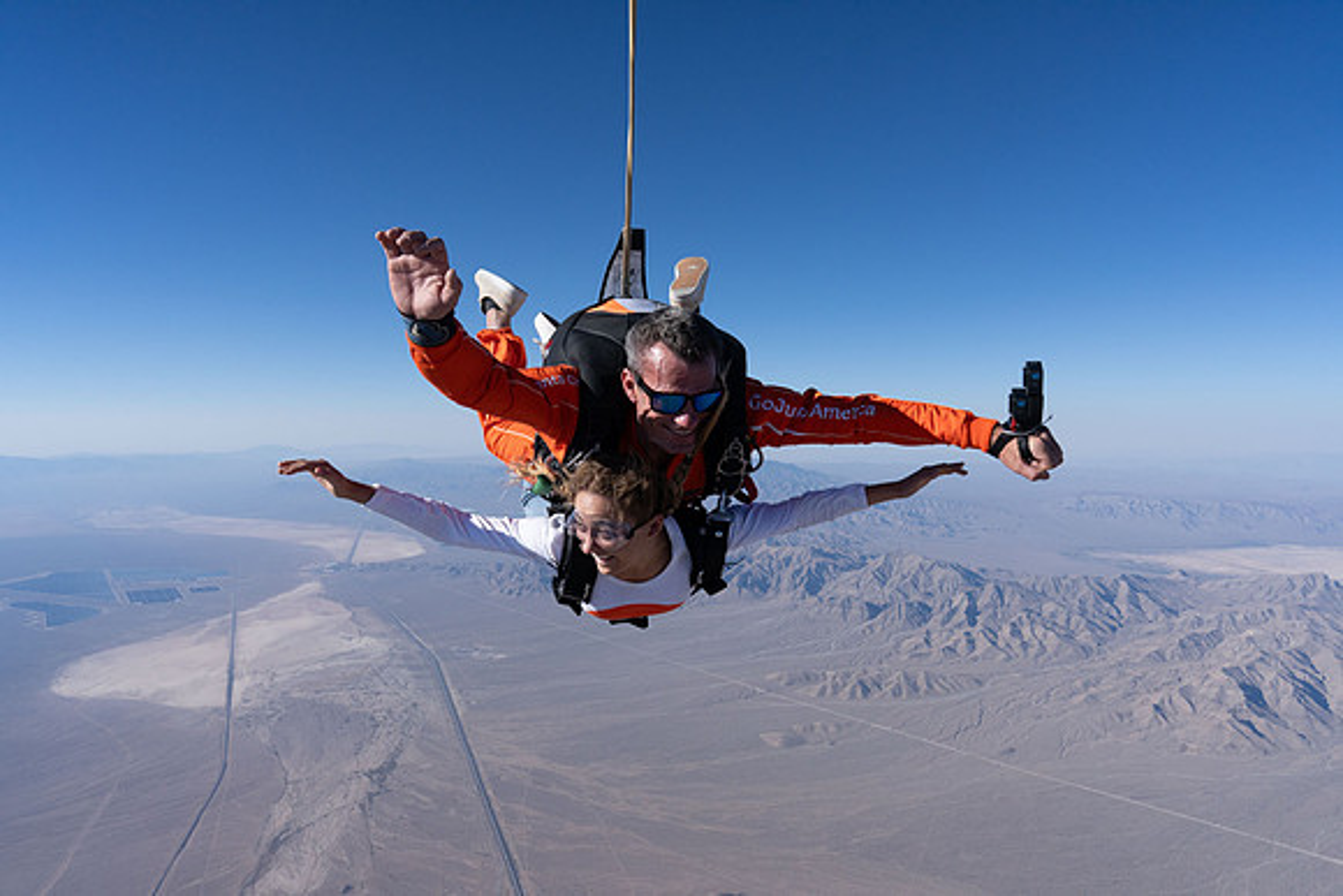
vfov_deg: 53.2
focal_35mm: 24
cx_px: 672
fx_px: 896
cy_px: 448
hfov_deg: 73.7
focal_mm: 24
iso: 800
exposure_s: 1/2000
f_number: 11
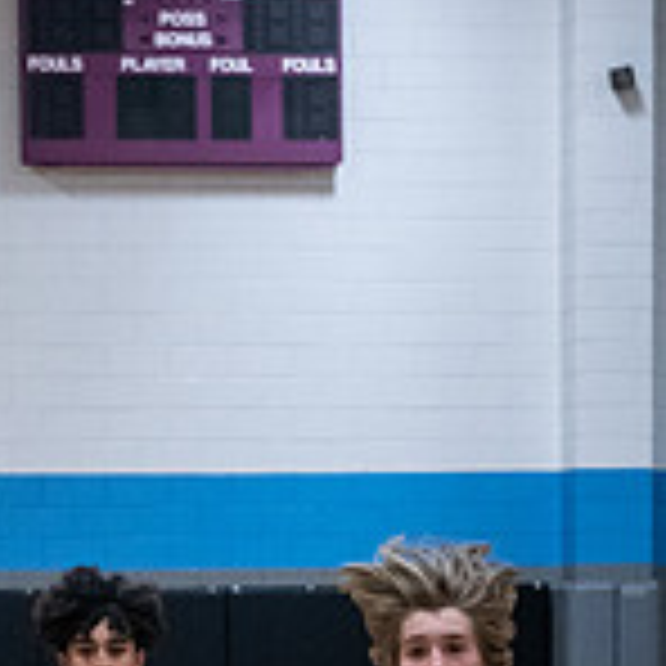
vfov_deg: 7.9
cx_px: 180
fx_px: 4723
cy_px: 963
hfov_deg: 8.1
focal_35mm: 217
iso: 4000
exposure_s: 1/500
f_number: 4
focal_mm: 56
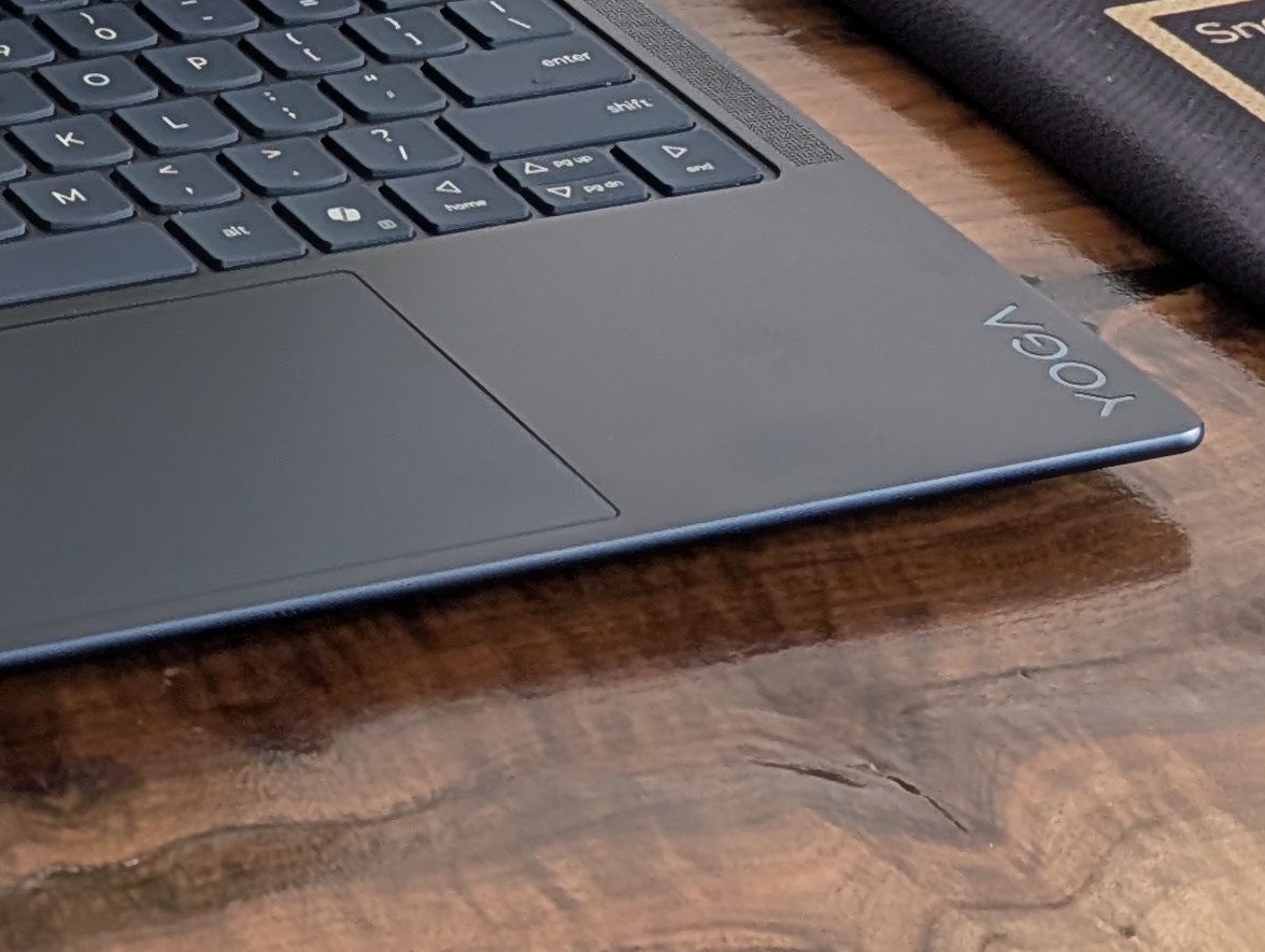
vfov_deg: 8.6
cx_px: -598
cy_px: -302
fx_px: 6220
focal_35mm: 170
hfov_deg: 11.2
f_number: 1.68
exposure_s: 1/30.6
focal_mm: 6.9
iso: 23
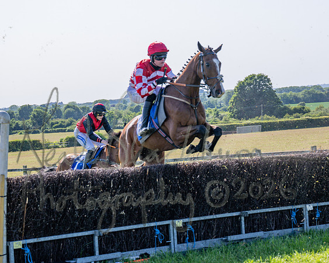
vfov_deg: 13.9
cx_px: 231
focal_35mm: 111
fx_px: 1077
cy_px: 133
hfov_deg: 17.3
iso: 200
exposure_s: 1/2000
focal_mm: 70
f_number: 4
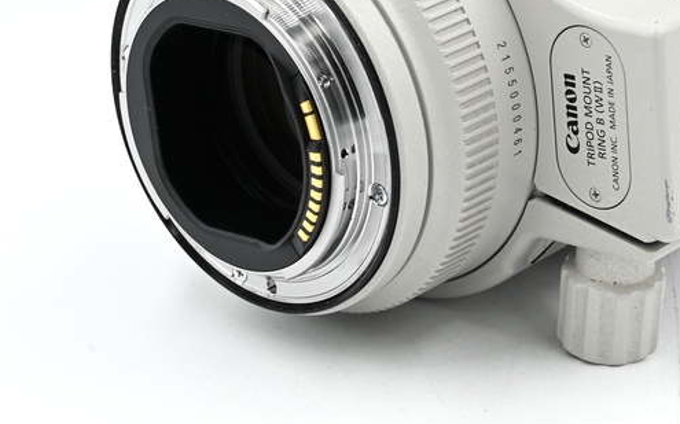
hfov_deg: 14.8
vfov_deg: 9.3
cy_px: -13
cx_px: 552
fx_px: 2594
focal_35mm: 140
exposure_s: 1/15
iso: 100
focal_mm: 68
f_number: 14
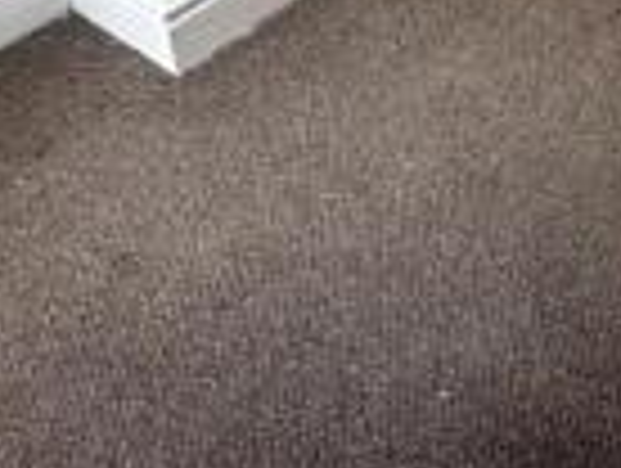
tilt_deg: -20.0
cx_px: 659
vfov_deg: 20.1
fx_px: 1060
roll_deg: +0.2
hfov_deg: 29.8
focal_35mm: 59
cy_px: -304
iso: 80
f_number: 2.2
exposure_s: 1/99
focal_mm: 2.22
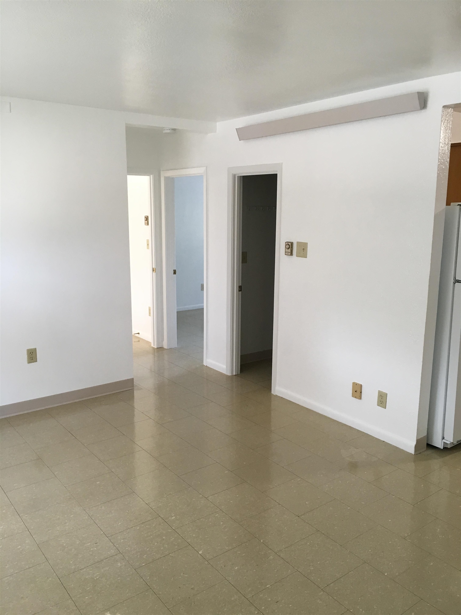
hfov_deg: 48.2
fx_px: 515
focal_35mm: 29
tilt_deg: -10.1
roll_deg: -0.1
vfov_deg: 61.7
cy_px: 308
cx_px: 230
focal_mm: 4.15
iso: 80
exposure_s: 1/30
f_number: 2.2
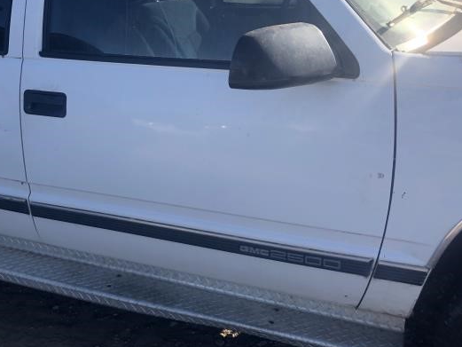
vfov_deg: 33.5
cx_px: 161
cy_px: 140
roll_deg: +1.4
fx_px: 574
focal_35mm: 43
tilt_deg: -16.2
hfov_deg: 43.3
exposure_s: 1/685
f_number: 1.8
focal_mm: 3.99
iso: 20
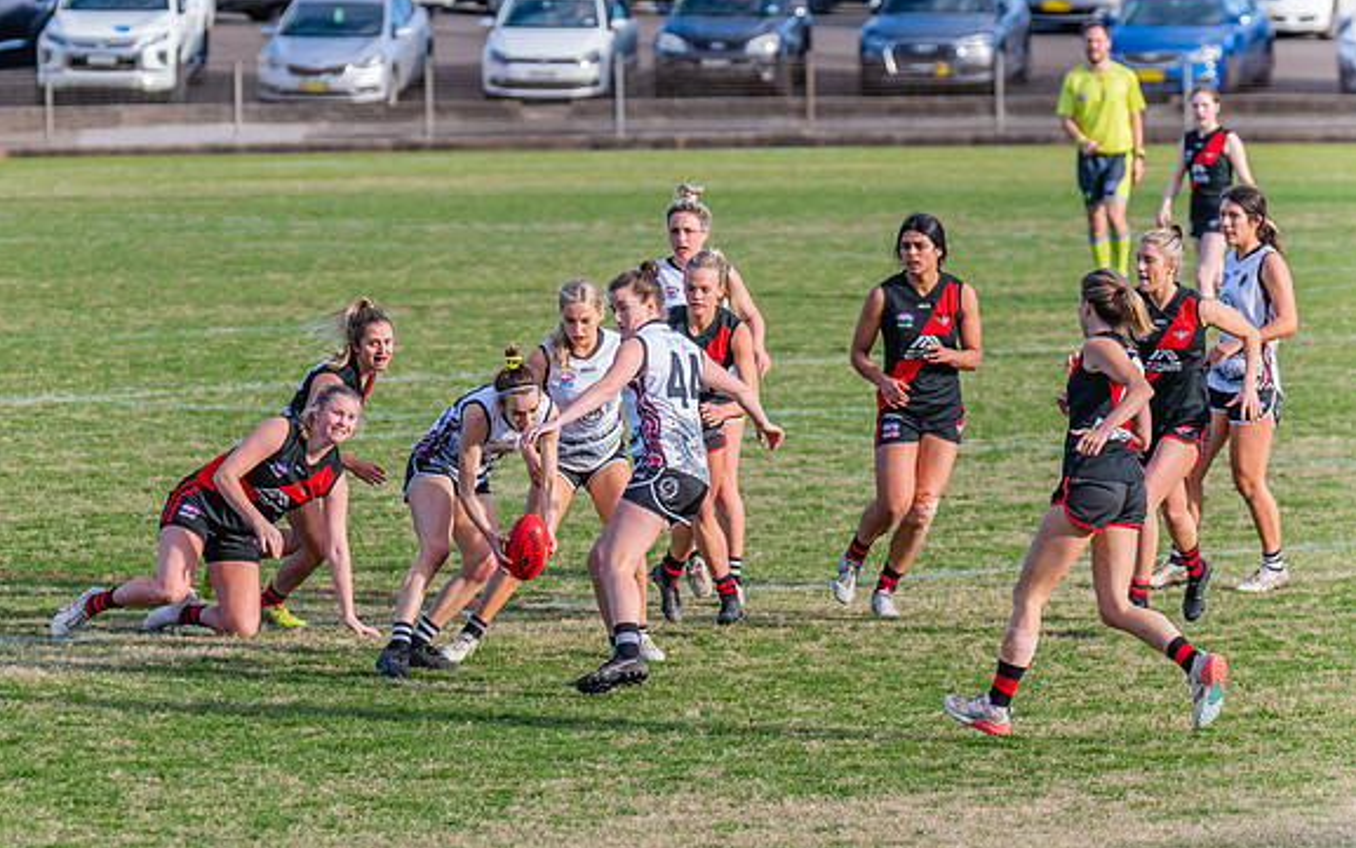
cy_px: 497
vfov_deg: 3.9
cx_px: 547
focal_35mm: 337
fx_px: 12458
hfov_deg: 6.2
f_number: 6.3
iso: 800
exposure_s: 1/1250
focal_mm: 270
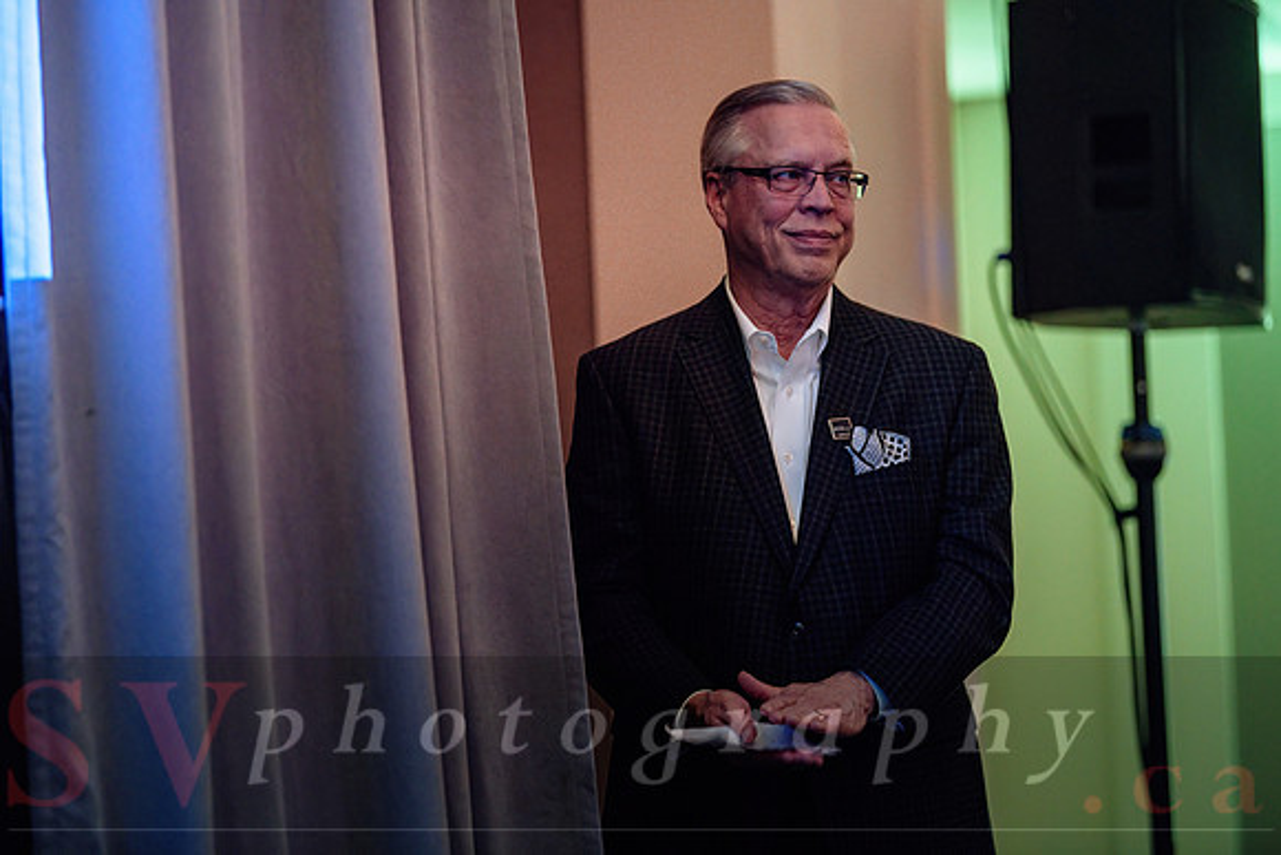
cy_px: 381
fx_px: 5332
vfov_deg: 9.2
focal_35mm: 150
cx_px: 570
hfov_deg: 13.7
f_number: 2.8
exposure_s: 1/60
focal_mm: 135
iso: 2000
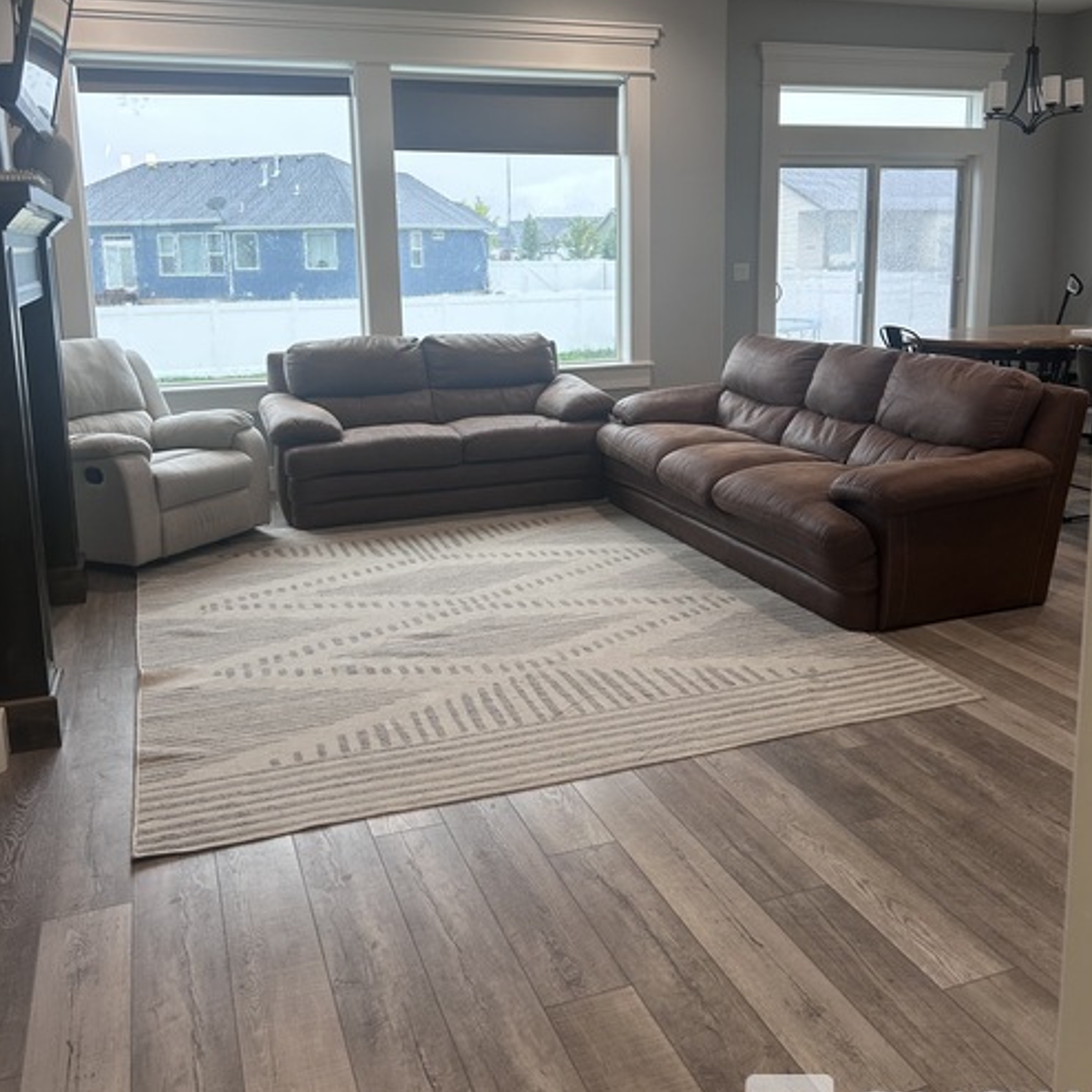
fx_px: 1106
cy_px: 426
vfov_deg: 52.1
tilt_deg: -10.1
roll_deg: +1.3
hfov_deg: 52.5
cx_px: 550
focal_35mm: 31
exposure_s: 1/120
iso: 80
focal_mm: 5.7
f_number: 1.5
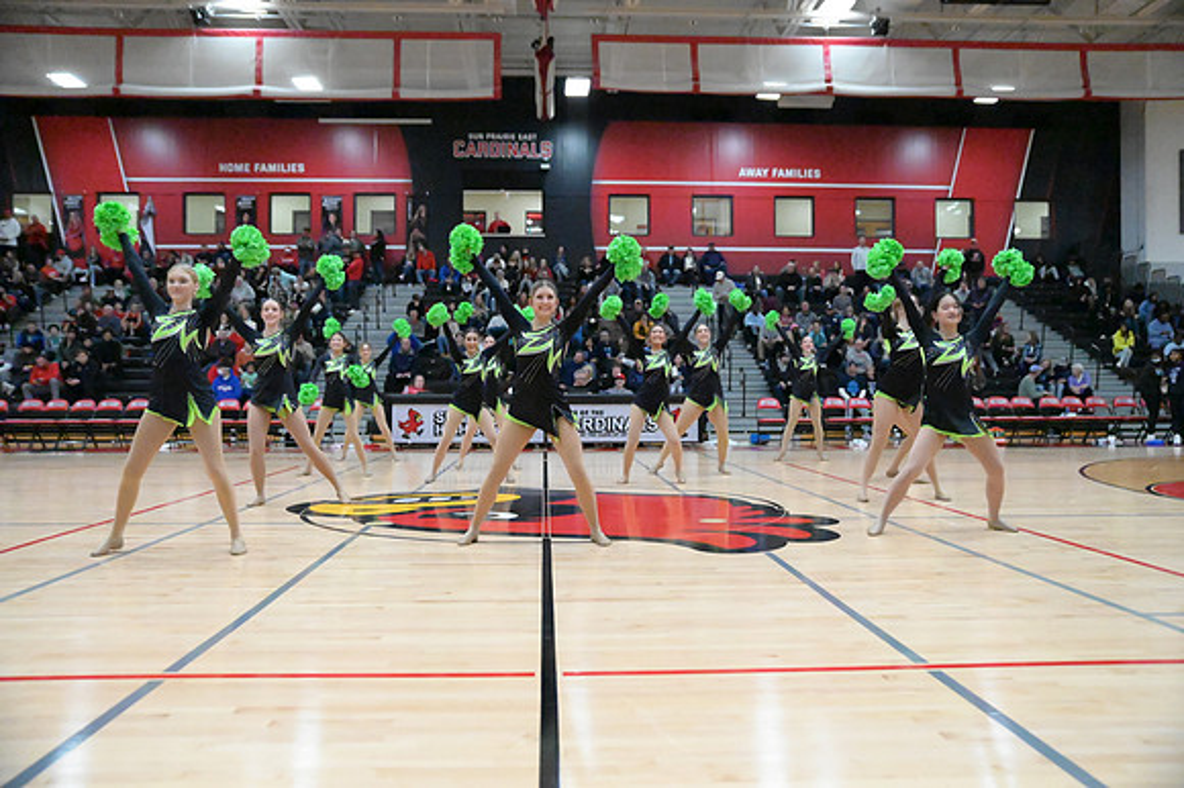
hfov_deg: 60.3
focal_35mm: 31
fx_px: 1019
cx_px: 592
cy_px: 394
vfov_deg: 42.3
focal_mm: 31
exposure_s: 1/8000
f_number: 2.8
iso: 45600
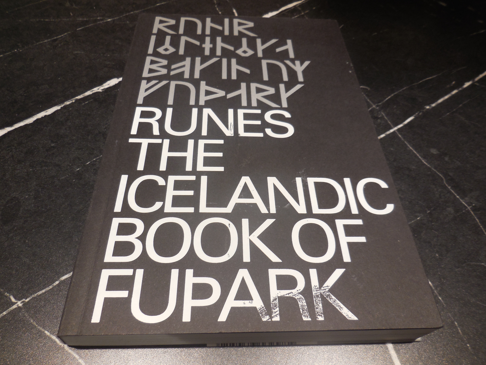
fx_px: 351
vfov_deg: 54.9
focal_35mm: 25
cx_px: 243
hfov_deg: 69.4
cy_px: 182
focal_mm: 4.5
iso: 125
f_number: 3.1
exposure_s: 1/30
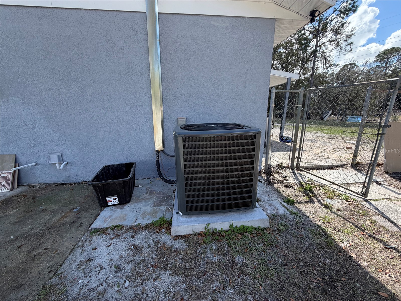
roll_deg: +2.2
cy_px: 150
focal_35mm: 14
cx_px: 200
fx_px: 162
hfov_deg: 102.1
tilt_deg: -15.8
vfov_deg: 85.7
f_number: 2.2
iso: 40
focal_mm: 2.22
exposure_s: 1/502
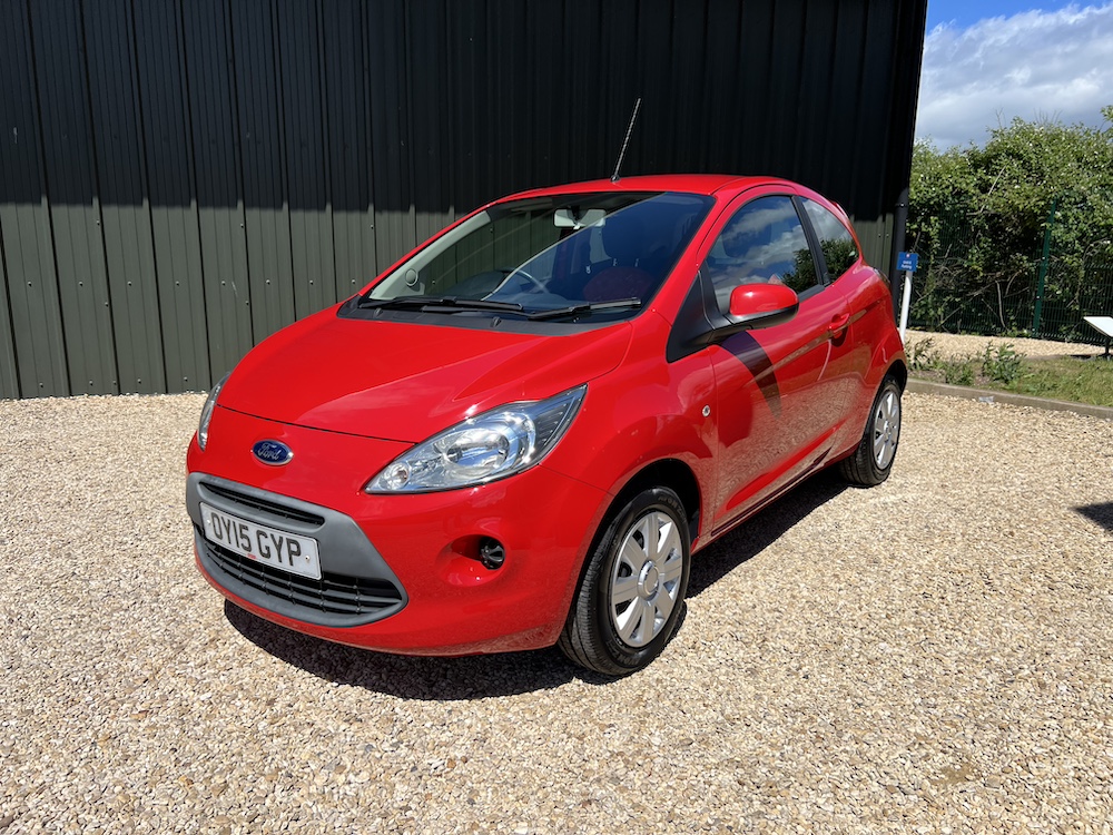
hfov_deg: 67.3
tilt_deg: -12.0
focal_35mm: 26
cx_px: 556
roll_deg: +0.6
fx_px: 836
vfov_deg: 53.1
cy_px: 418
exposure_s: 1/5319
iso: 50
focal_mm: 5.7
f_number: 1.5
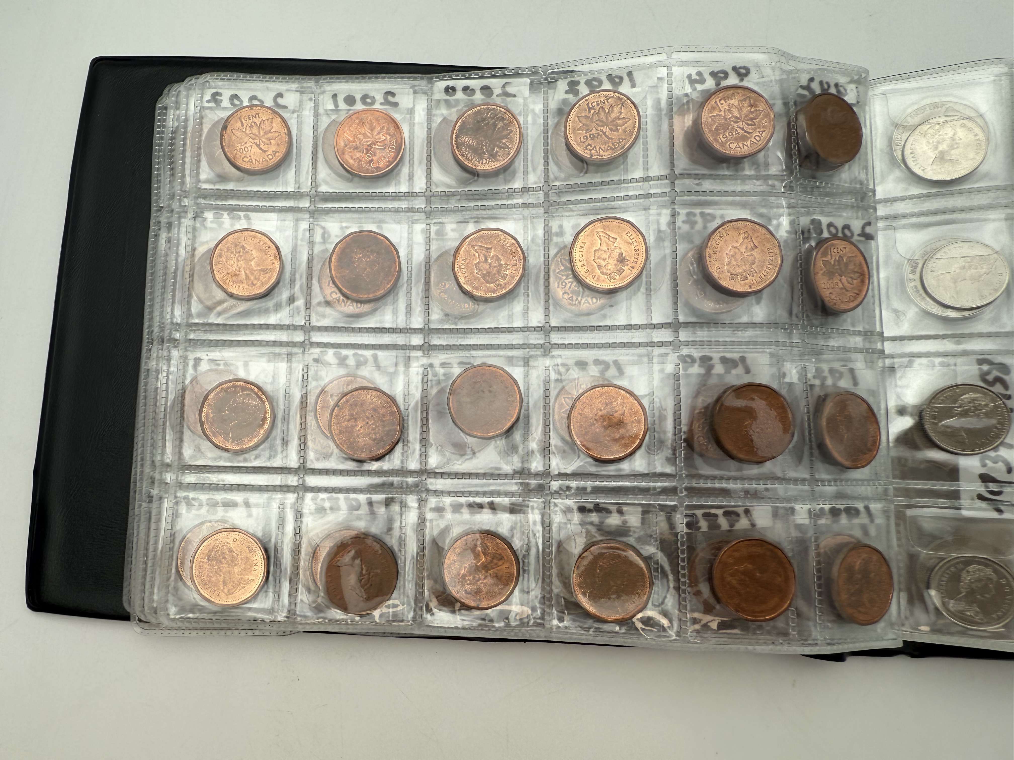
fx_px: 703
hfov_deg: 71.6
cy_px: 380
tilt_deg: -81.2
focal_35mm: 24
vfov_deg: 56.8
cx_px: 507
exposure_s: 1/277
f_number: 2.2
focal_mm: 2.22
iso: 40
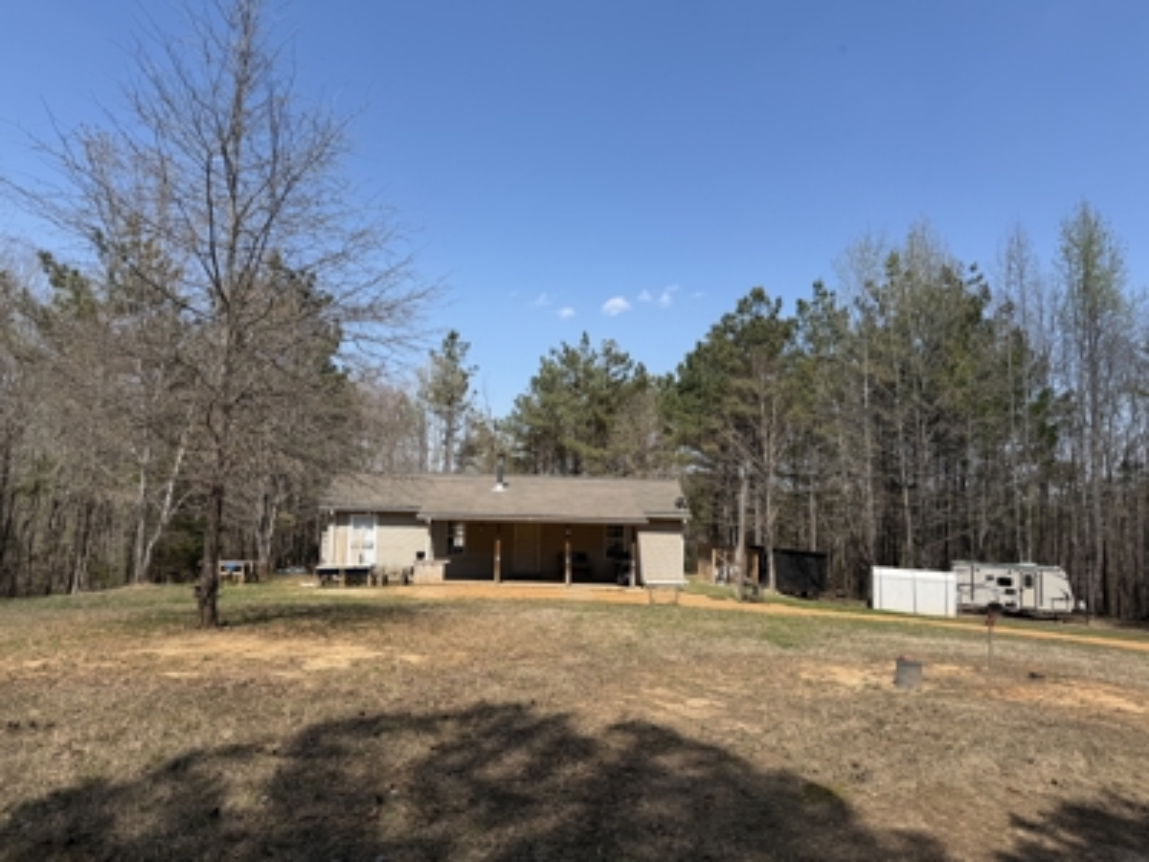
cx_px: 574
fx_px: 797
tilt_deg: +4.0
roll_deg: -1.3
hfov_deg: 71.6
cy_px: 431
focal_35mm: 24
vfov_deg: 56.8
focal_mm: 6.76
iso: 80
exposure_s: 1/4167
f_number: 1.78
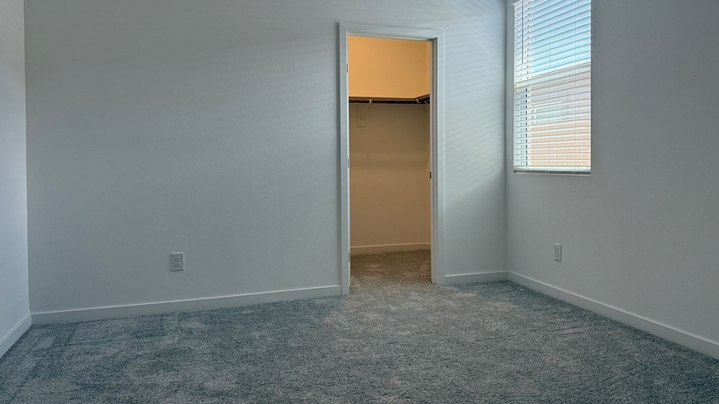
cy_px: 169
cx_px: 370
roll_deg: -0.1
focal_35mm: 27
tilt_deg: -2.0
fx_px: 515
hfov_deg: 69.8
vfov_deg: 42.8
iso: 160
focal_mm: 6.76
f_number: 1.78
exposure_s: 1/234
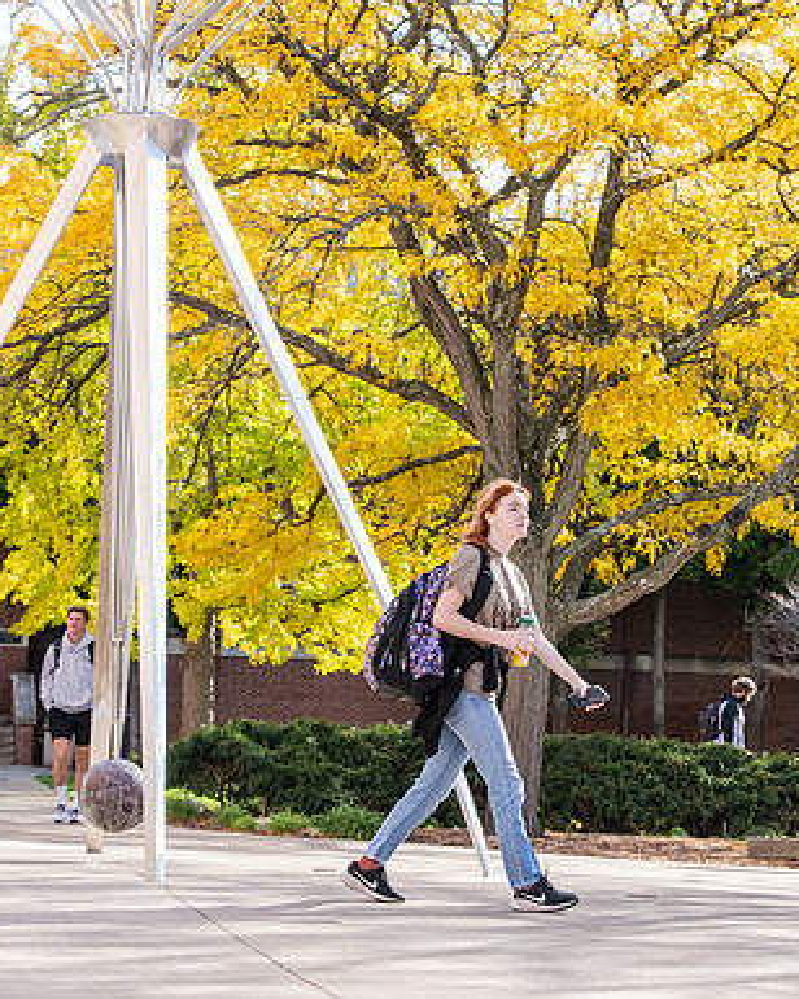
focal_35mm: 99
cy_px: 500
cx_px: 431
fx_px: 2926
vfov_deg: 19.4
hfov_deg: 15.5
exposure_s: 1/250
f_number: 8
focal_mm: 70
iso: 400
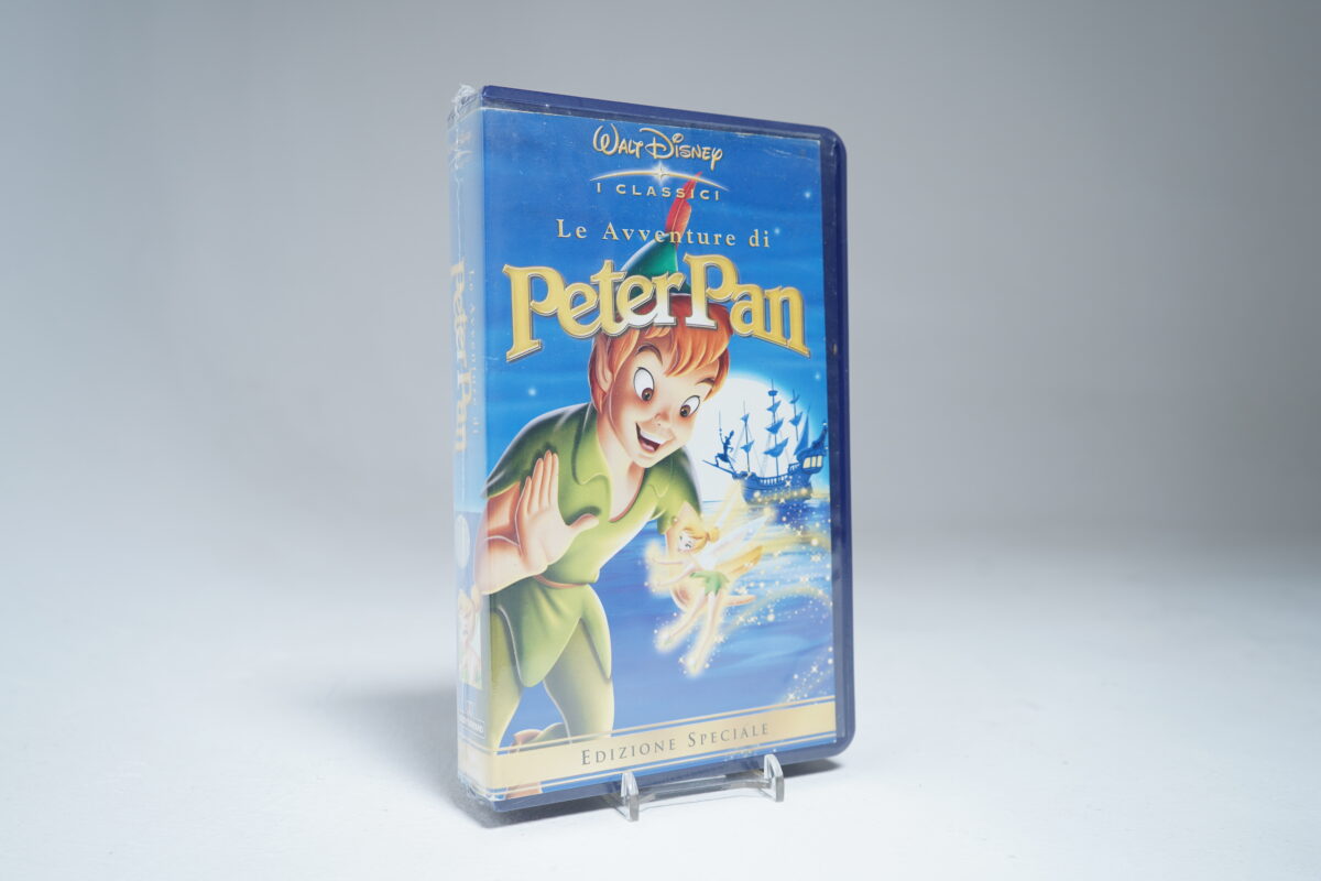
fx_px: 1174
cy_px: 440
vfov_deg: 41.1
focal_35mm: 32
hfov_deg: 58.7
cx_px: 660
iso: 160
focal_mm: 32
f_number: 5.6
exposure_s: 1/3
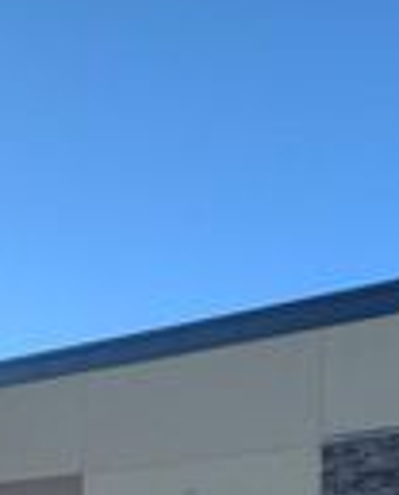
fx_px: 1440
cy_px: 554
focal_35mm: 98
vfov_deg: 18.7
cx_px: 188
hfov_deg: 15.8
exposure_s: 1/561
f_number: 1.8
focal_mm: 4.25
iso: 25
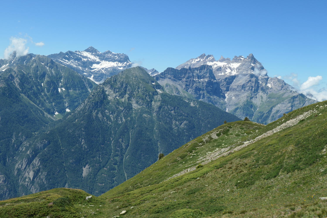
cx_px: 164
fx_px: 354
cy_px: 109
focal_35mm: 39
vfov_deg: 34.2
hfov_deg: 49.6
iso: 200
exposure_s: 1/800
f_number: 5.6
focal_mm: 14.4
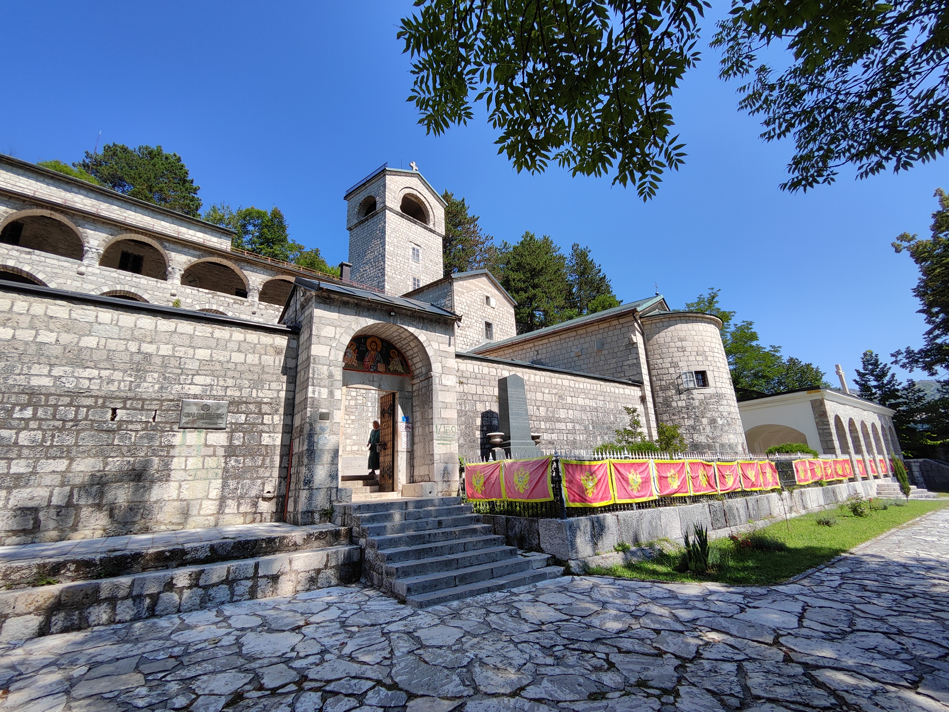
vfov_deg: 78.1
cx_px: 474
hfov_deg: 94.5
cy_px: 356
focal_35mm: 16
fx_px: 439
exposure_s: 1/835
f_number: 2.4
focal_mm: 2.13
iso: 50
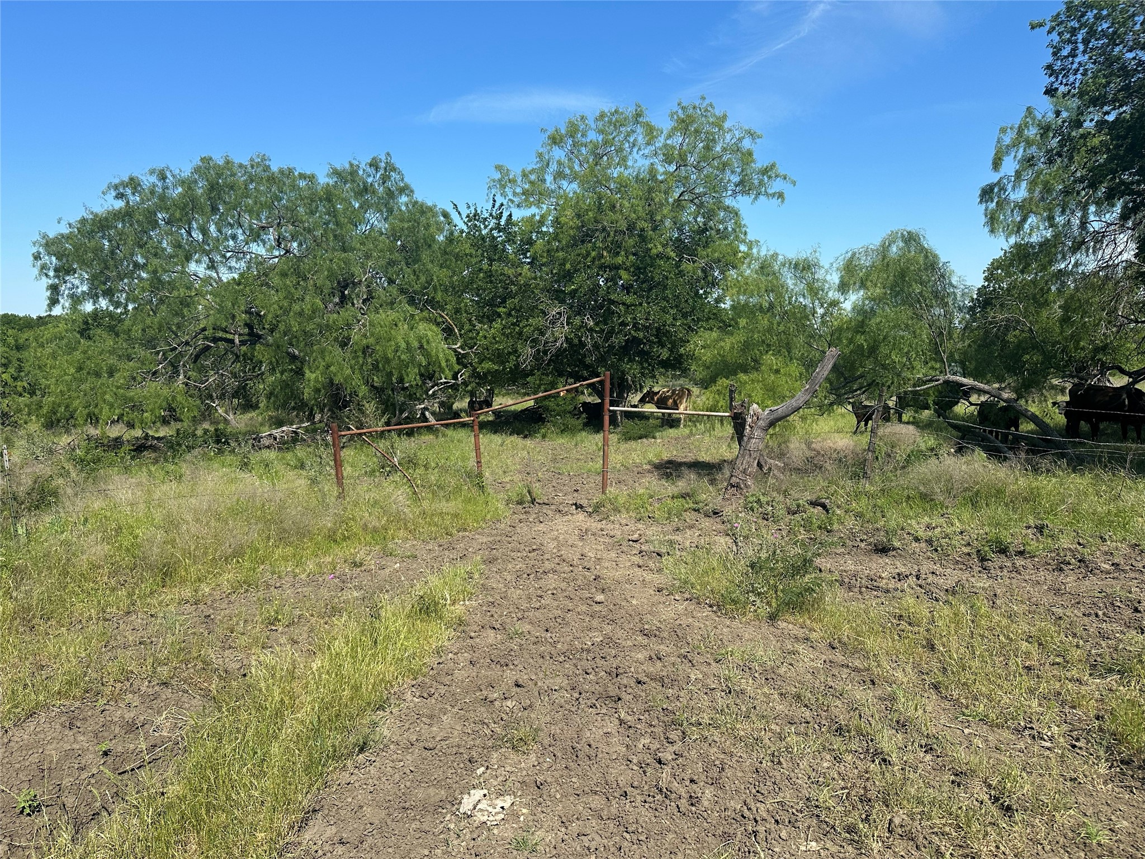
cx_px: 572
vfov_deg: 56.8
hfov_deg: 71.6
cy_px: 430
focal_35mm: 24
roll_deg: +0.2
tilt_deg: -5.1
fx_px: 794
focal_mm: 6.86
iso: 80
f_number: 1.78
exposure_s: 1/3247
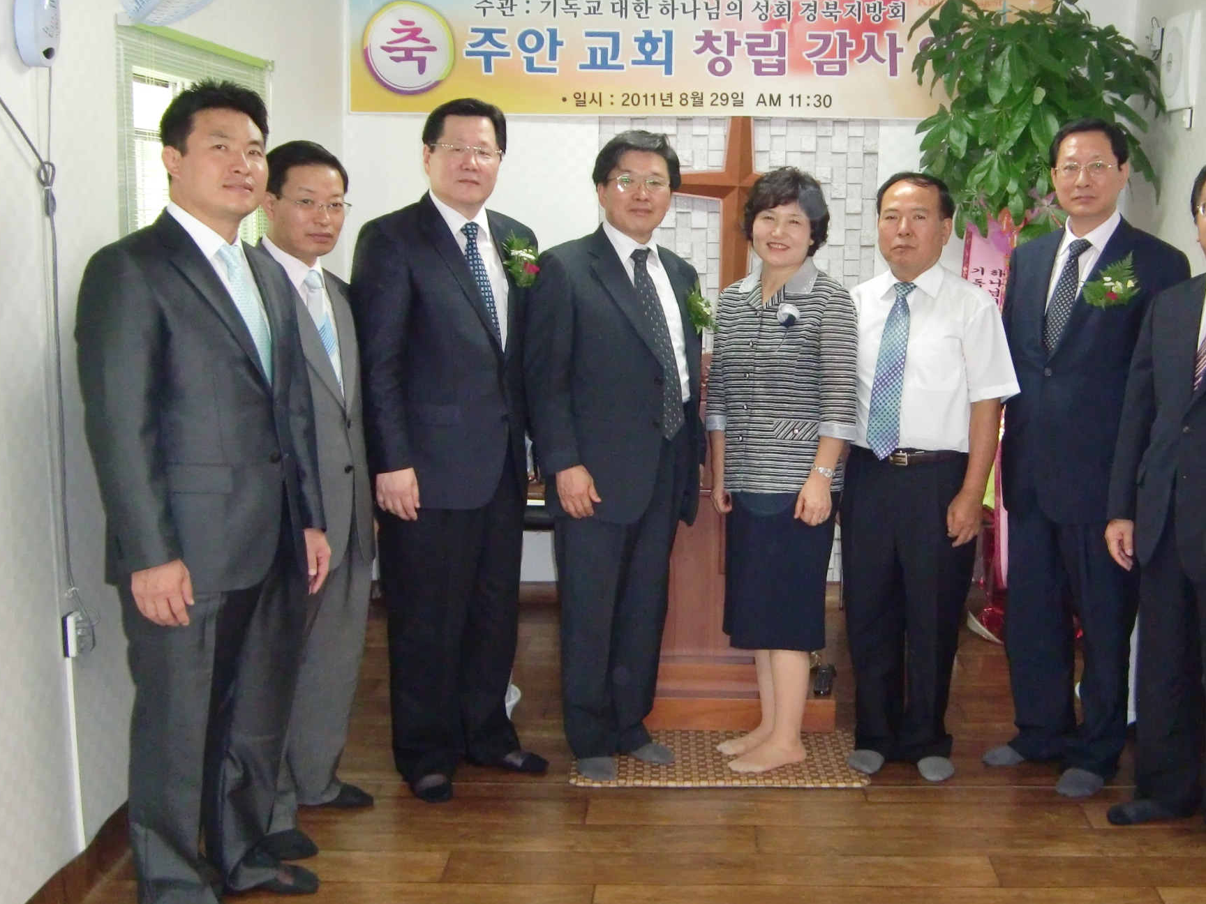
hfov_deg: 42.7
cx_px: 743
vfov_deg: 32.9
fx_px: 1533
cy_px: 473
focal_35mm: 44
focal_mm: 5.8
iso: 400
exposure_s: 1/60
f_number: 2.7
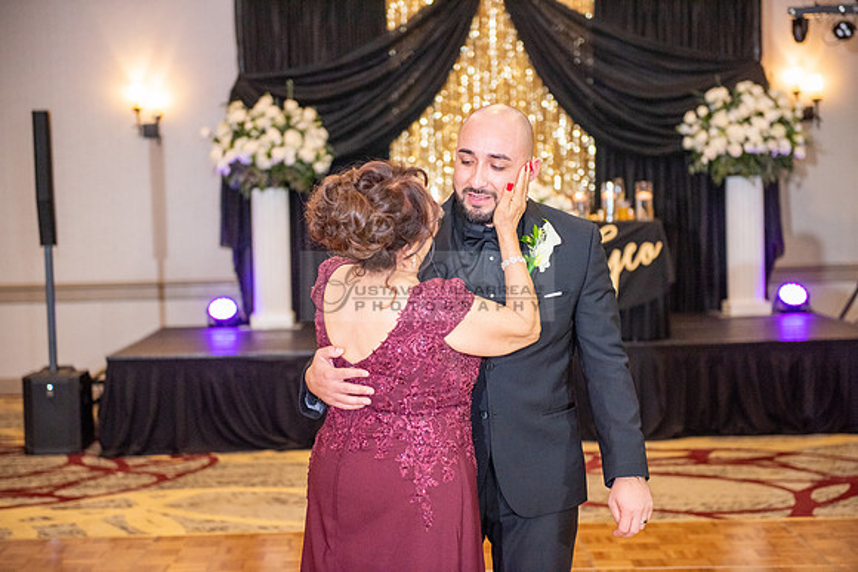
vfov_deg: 19.5
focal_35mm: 70
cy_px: 286
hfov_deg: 28.8
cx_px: 429
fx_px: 1669
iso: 1600
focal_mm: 70
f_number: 2.8
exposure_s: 1/160
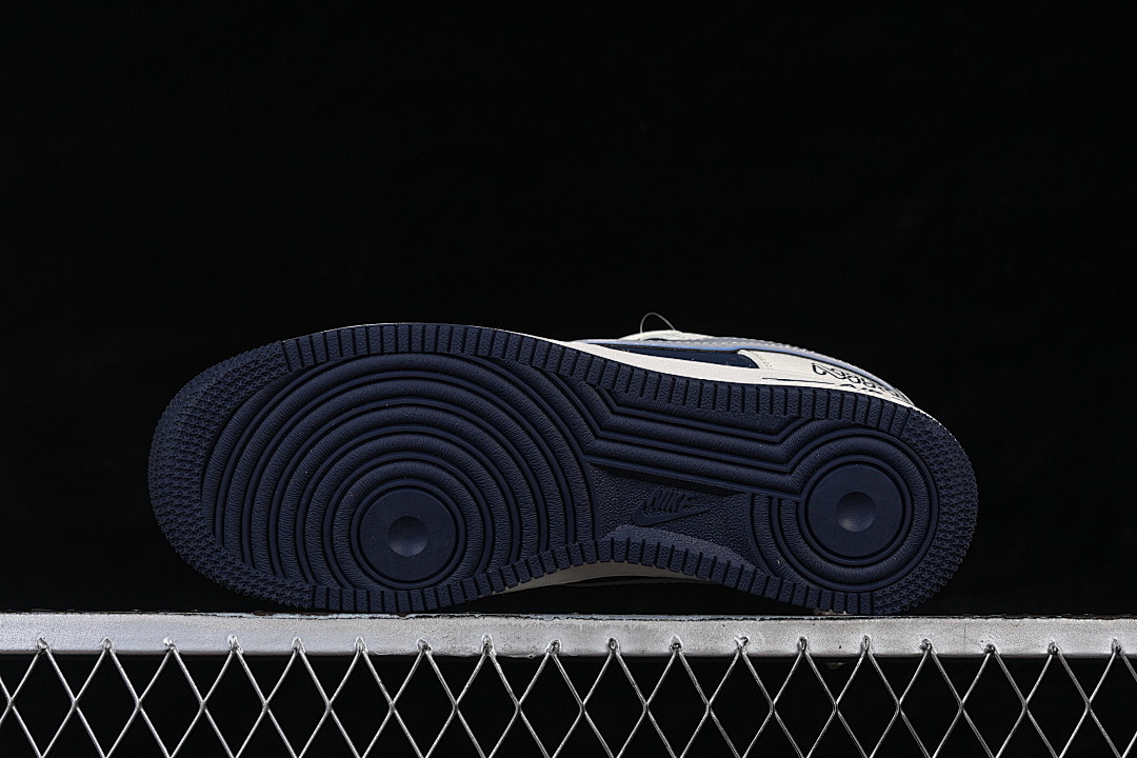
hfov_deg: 27.0
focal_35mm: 75
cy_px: 379
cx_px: 568
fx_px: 2369
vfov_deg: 18.2
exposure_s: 1/80
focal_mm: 50
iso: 160
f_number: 8
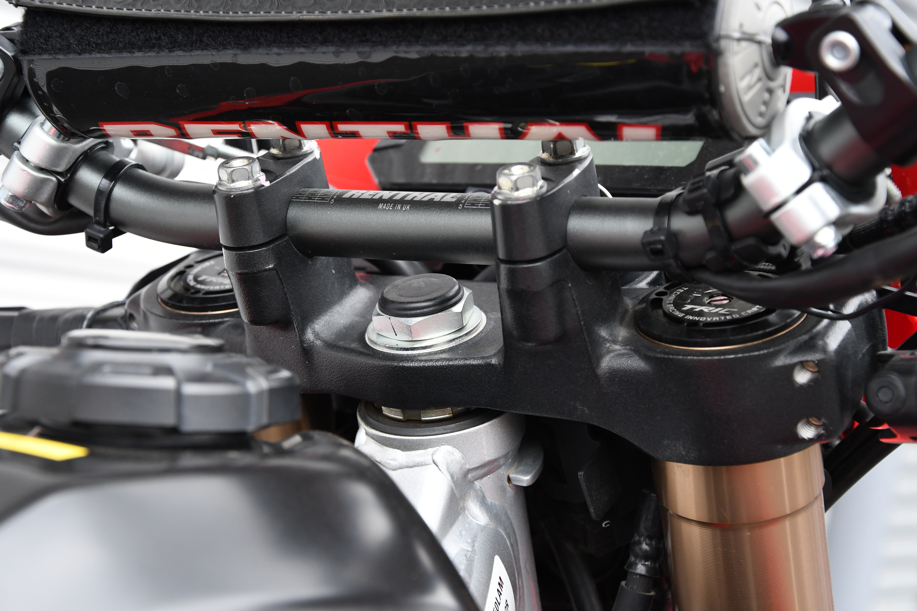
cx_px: 458
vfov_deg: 18.2
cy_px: 306
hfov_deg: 27.0
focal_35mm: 75
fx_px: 1910
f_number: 5
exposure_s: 1/640
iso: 800
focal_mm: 50
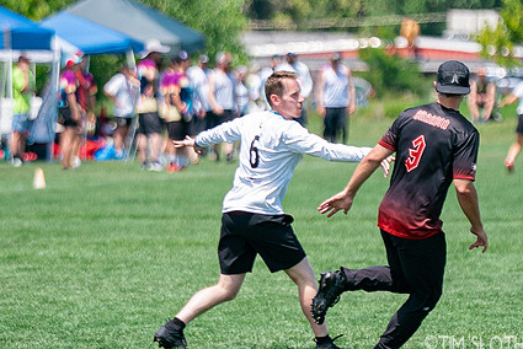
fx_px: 10627
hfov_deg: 2.8
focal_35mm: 731
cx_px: 279
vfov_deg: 1.9
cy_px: 211
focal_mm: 200
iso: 250
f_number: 2.8
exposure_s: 1/3200
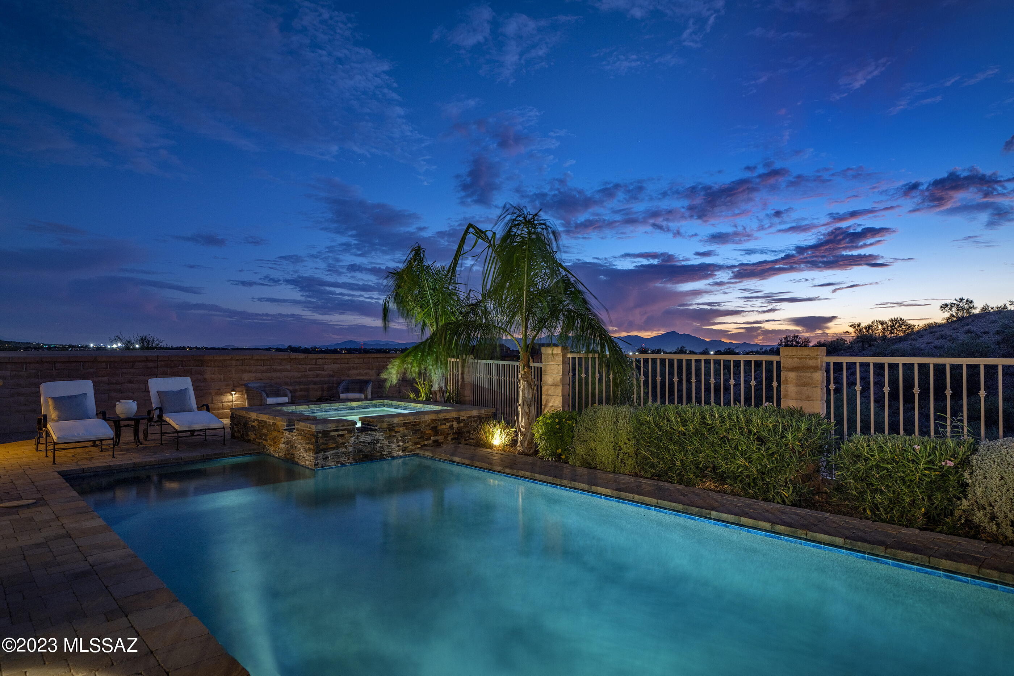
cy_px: 338
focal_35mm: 21
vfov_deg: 59.5
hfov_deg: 81.2
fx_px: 591
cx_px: 507
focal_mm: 21
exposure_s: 2.5
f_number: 5
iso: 200
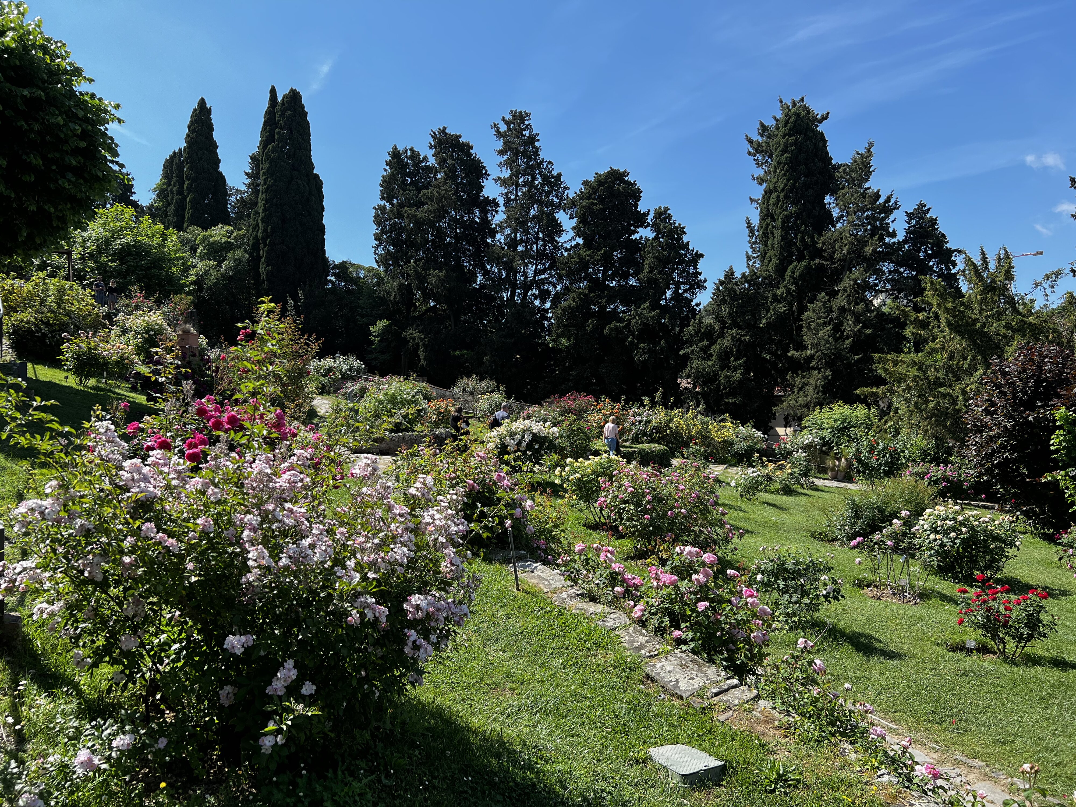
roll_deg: +2.4
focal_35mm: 26
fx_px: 808
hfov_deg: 67.3
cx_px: 538
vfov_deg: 53.1
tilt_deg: +1.7
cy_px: 404
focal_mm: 5.7
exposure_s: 1/2513
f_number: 1.5
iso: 50
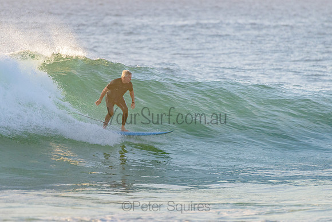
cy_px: 113
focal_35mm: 612
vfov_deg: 2.2
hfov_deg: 3.4
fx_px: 5647
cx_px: 147
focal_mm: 500
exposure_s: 1/2000
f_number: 5.6
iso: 1100
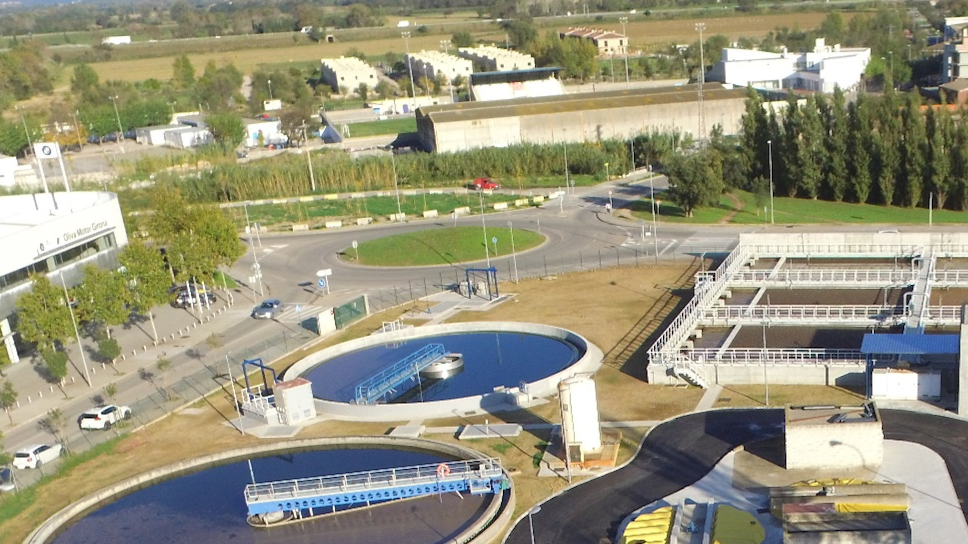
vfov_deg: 24.1
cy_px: 653
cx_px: 756
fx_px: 1155
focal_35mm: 45
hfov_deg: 43.6
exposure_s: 1/899
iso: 100
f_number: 2.8
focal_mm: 3.61
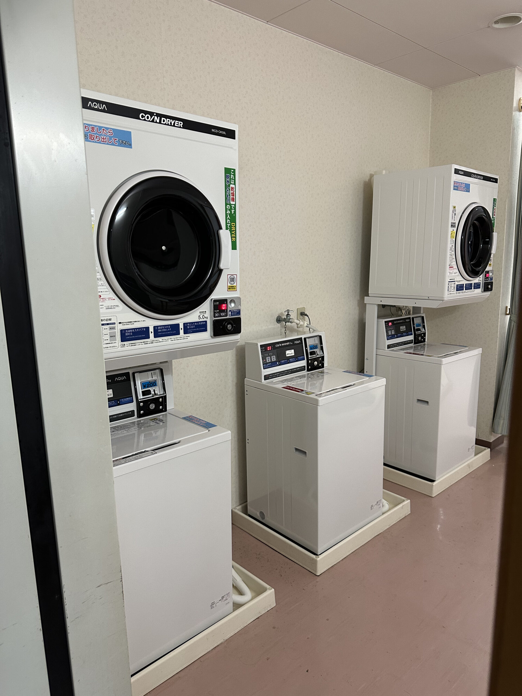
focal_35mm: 24
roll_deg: +1.5
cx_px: 261
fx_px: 483
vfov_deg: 71.6
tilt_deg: -10.2
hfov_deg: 56.8
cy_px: 348
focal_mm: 6.86
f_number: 1.78
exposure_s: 1/60
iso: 200
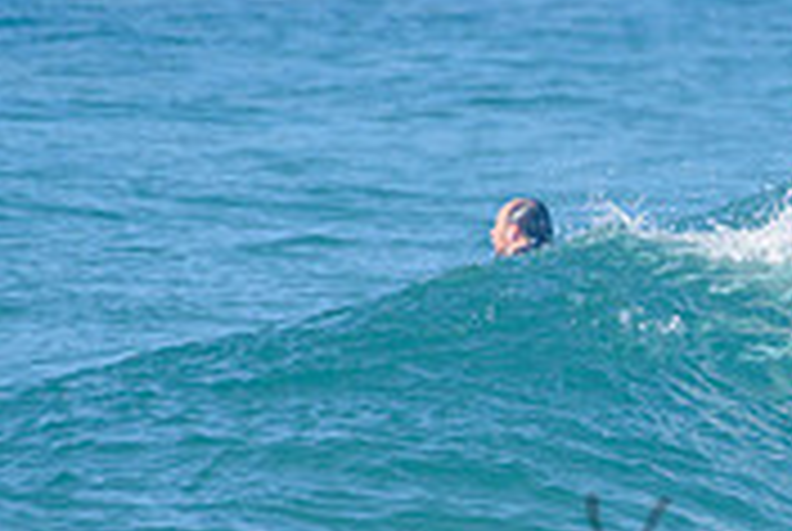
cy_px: 331
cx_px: 1312
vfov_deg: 0.7
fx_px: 44470
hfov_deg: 1.0
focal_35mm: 2018
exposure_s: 1/2000
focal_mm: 500
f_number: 5.6
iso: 250
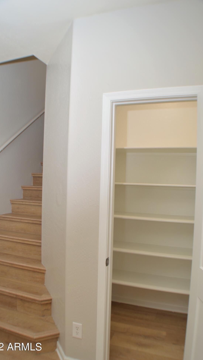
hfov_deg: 36.7
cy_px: 180
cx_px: 102
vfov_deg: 61.0
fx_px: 306
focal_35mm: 32
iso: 100
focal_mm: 20
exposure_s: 1/40
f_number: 3.5
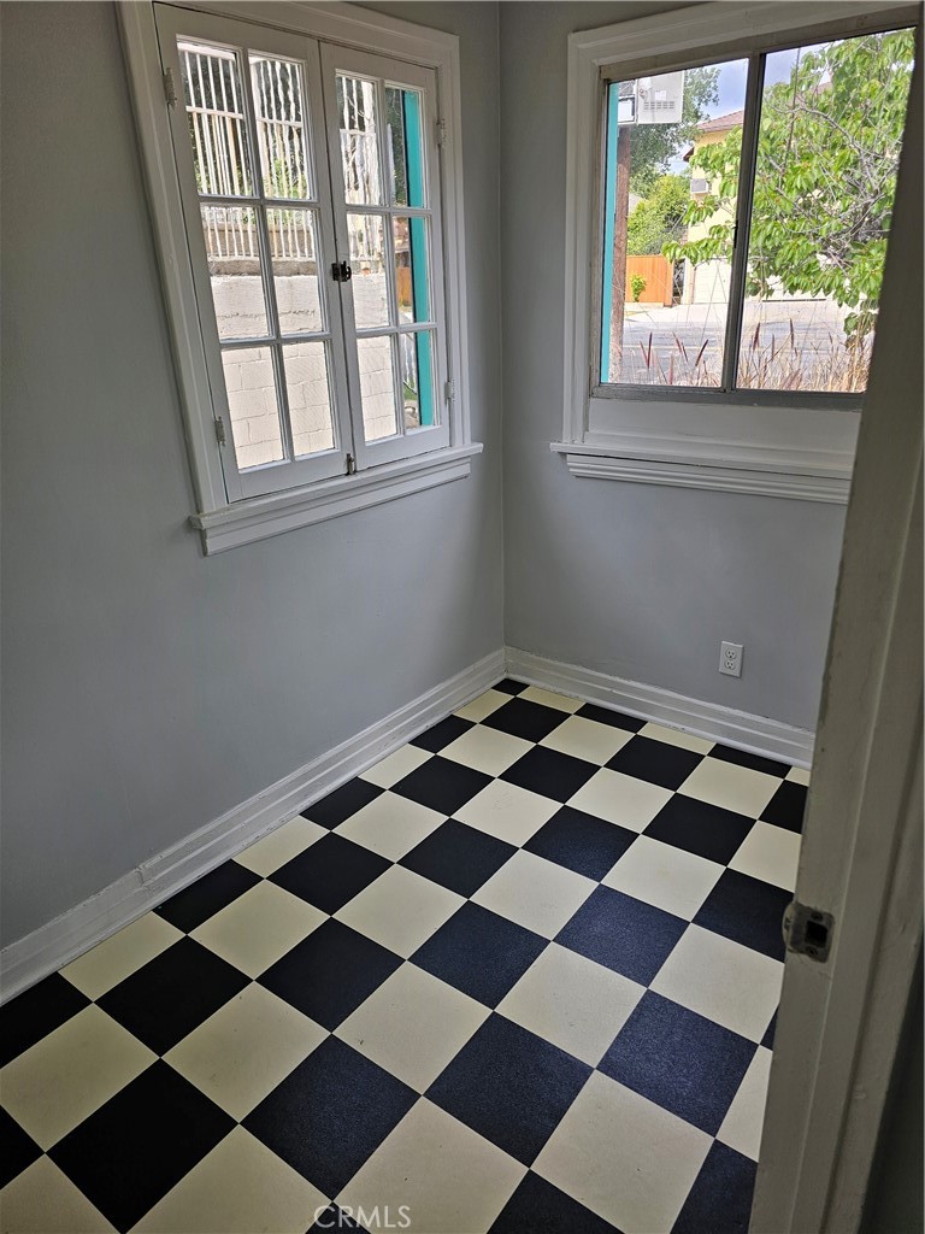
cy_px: 617
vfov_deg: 73.9
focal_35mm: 23
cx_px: 462
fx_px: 819
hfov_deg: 58.9
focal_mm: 6.3
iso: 32
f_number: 1.7
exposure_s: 1/180
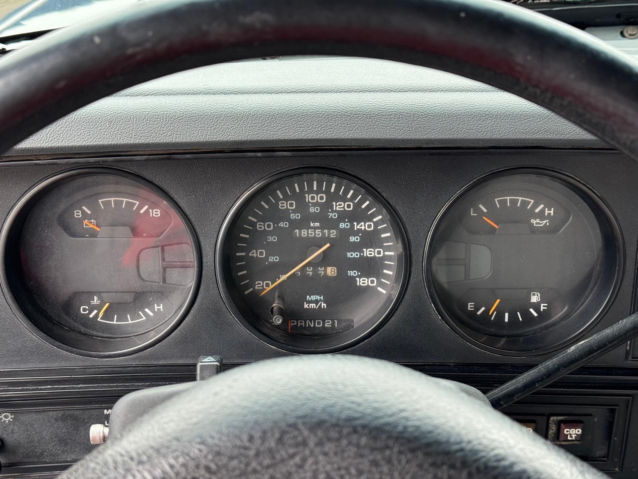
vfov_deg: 30.3
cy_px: 240
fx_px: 885
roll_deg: +0.0
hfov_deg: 39.7
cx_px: 319
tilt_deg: -29.1
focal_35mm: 48
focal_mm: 6.76
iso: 100
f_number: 1.78
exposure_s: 1/105
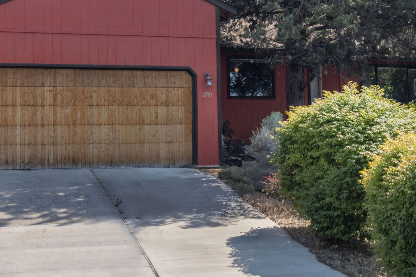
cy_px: 16
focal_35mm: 69
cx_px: 190
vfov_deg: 19.3
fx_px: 797
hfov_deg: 29.2
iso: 200
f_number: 11
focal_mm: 31
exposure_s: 1/320
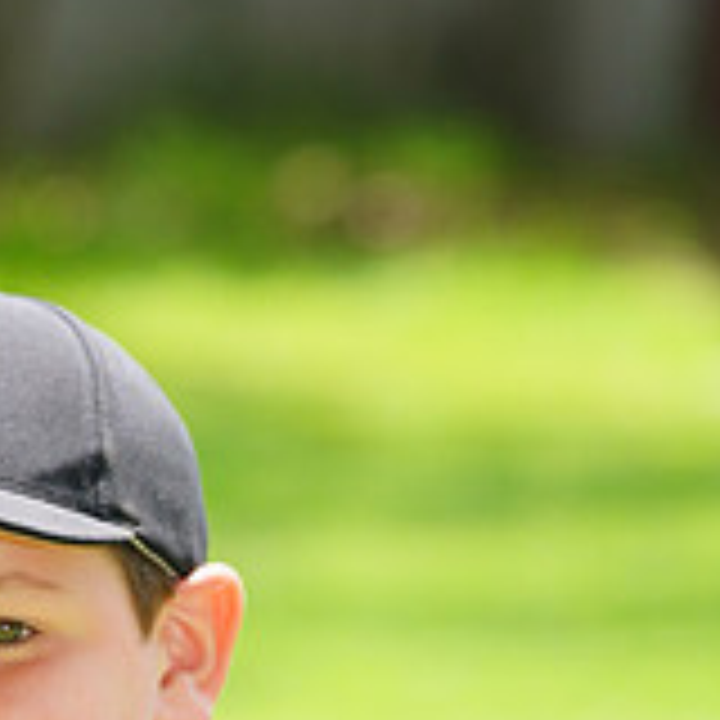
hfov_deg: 2.1
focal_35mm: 818
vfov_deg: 2.1
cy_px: 1071
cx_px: 18
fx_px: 19249
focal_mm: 265
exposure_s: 1/160
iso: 200
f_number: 8
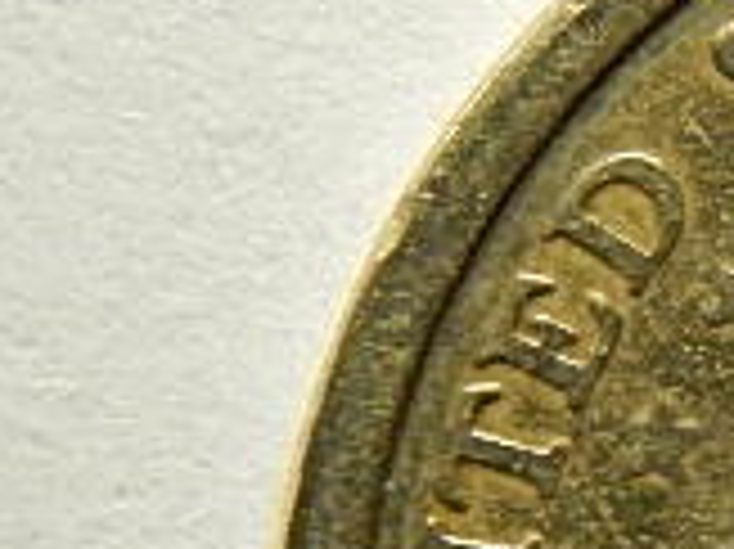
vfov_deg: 2.9
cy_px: 580
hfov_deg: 3.8
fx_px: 10976
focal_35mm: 518
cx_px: 1328
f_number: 4.8
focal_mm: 23.4
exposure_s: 1/320
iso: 800
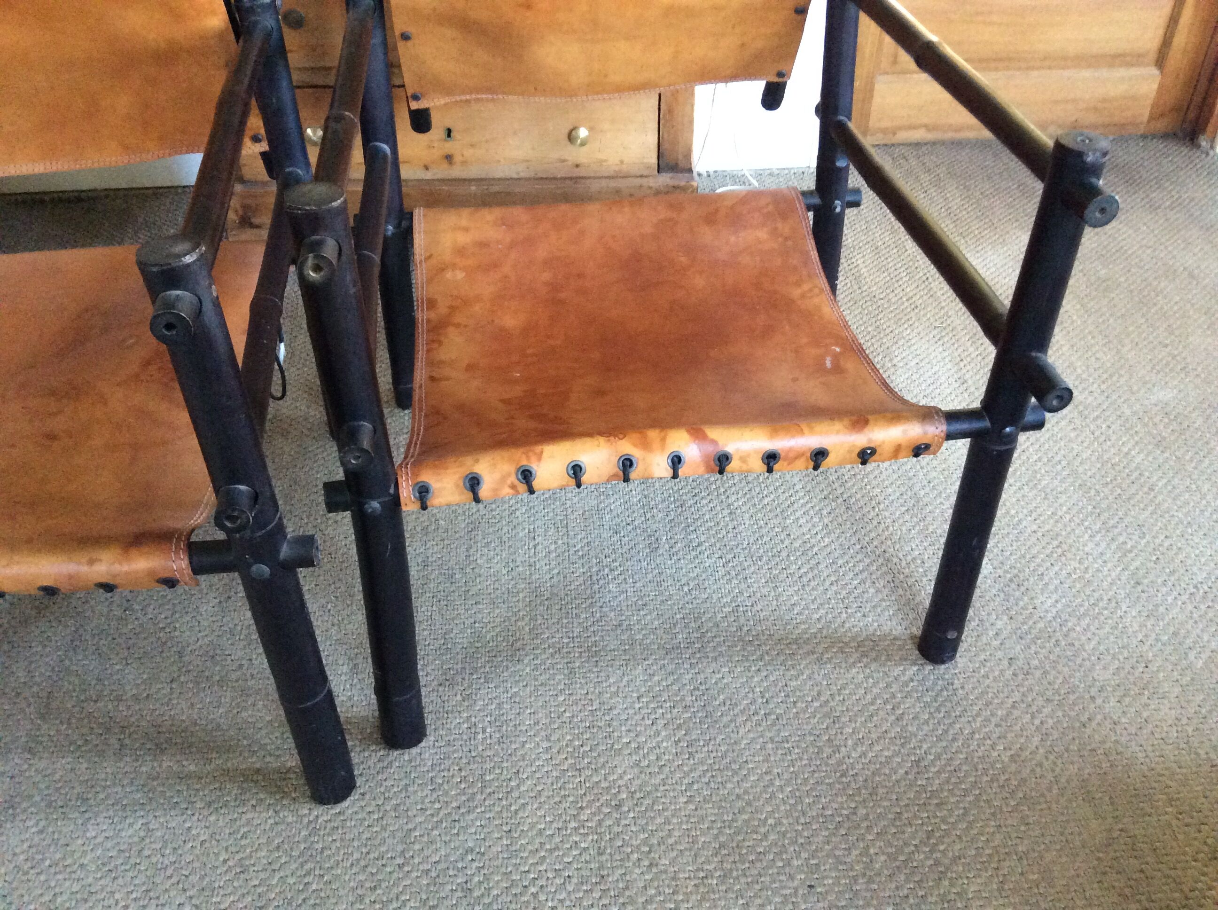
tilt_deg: -40.9
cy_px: 455
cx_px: 609
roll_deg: +2.1
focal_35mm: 32
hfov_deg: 56.9
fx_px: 1124
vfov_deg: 44.1
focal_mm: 3.3
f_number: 2.4
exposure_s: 1/25
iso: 320
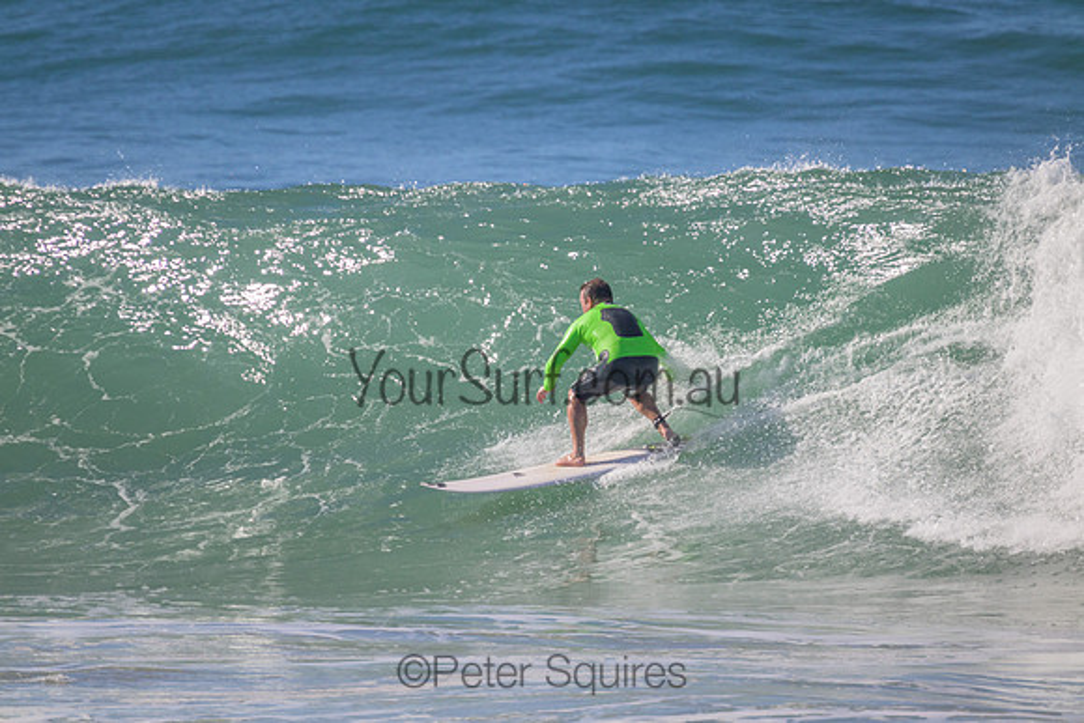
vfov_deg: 1.7
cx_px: 542
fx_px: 24093
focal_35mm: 800
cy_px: 362
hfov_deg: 2.6
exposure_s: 1/2000
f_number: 11
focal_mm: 800
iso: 1000
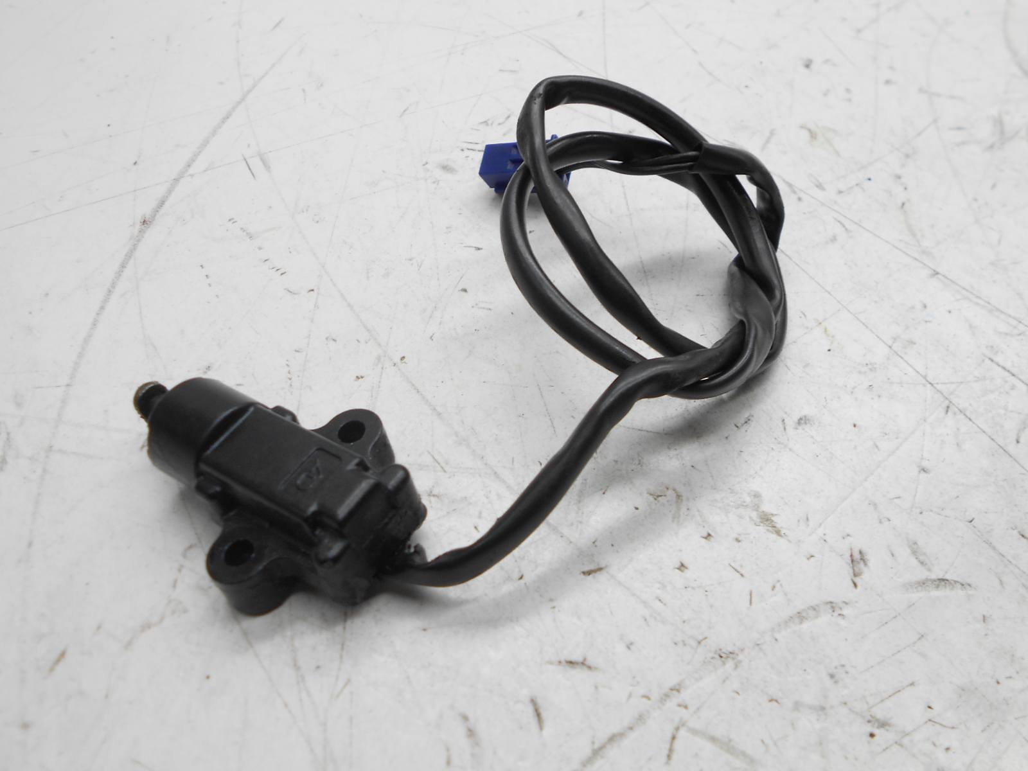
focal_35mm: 30
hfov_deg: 60.0
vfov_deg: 46.8
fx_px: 891
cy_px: 386
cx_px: 514
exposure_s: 1/50
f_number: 3.4
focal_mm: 5.1
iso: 80
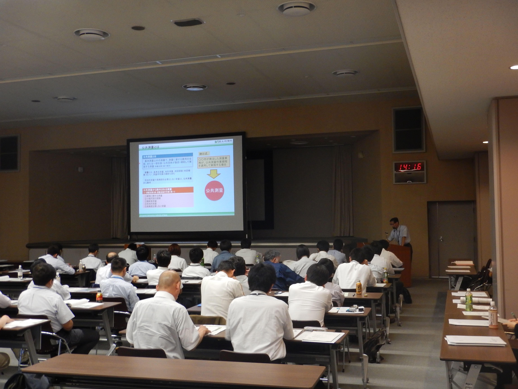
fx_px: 599
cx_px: 259
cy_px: 194
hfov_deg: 46.8
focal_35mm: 40
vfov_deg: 36.0
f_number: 4.2
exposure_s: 1/13
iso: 400
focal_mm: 7.2
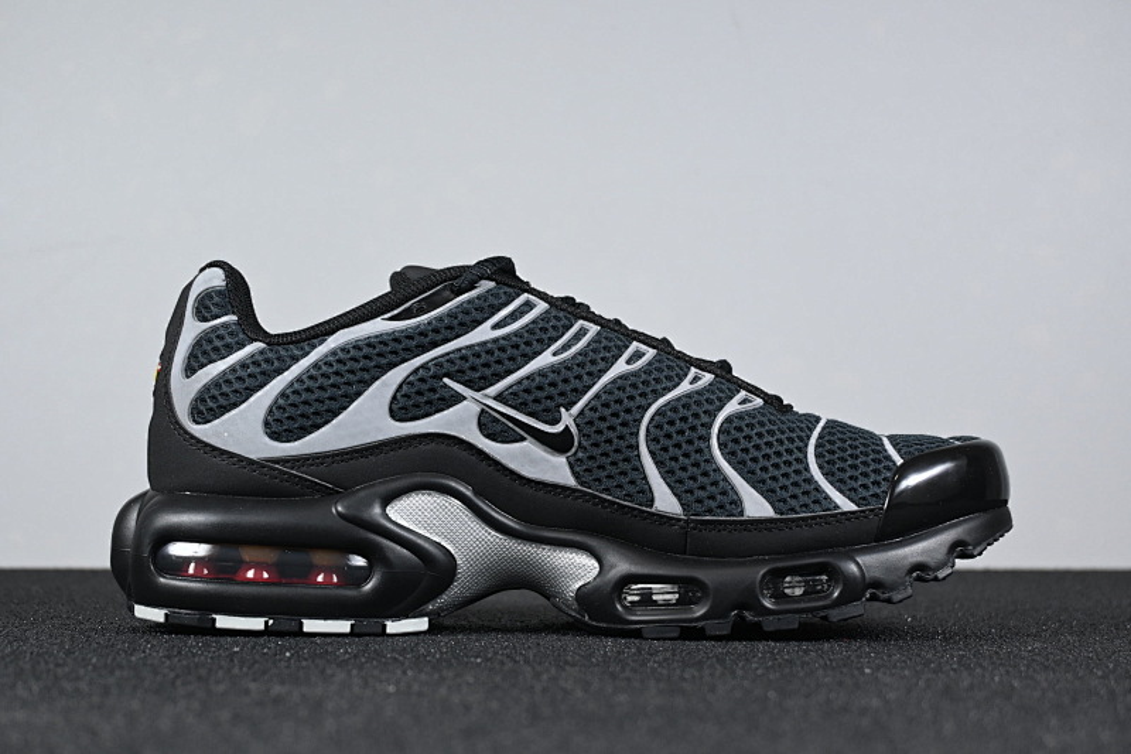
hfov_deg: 33.4
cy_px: 377
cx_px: 566
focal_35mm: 60
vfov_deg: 22.6
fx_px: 1884
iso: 720
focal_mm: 40
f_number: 5.6
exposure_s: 1/125
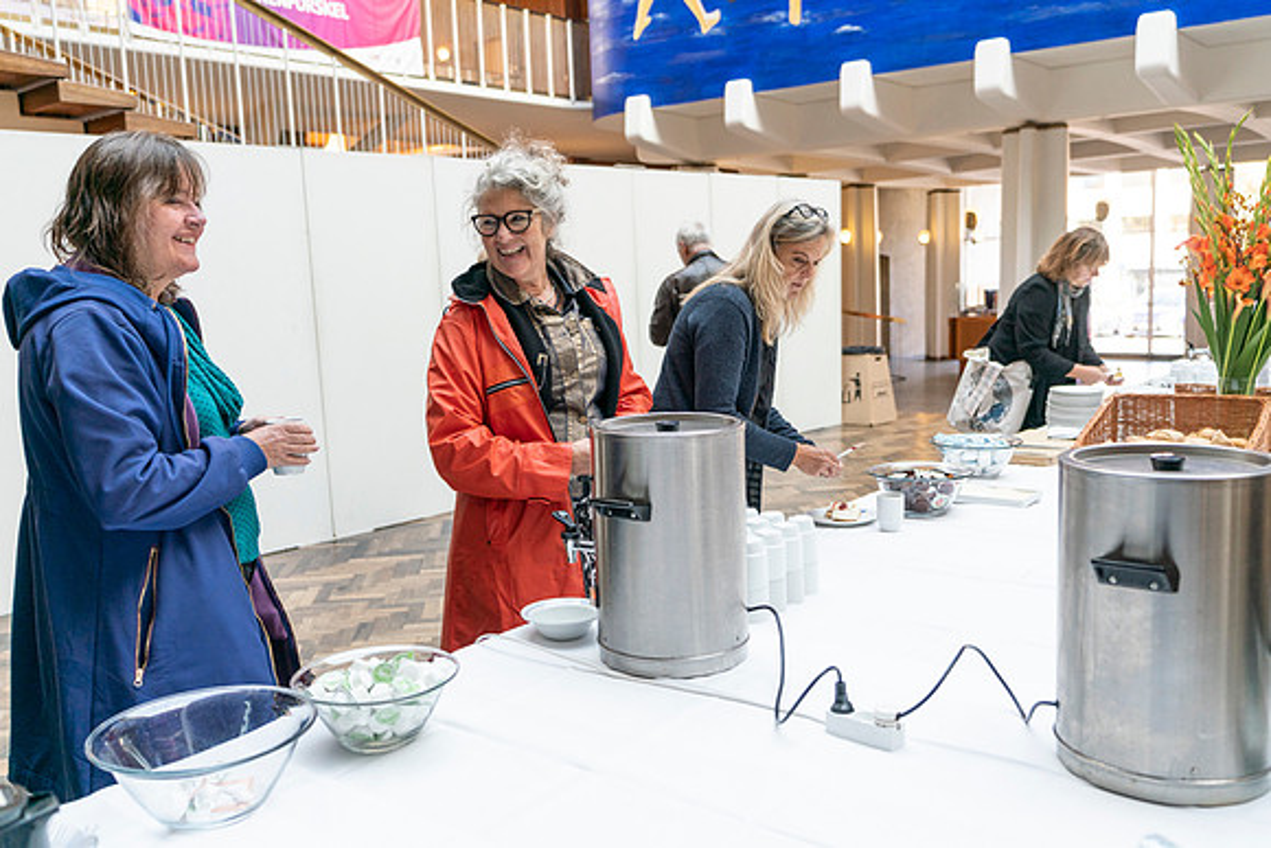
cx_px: 636
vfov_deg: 40.6
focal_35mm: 32
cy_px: 424
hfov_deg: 58.0
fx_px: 1145
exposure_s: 1/320
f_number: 2.8
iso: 800
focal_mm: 30
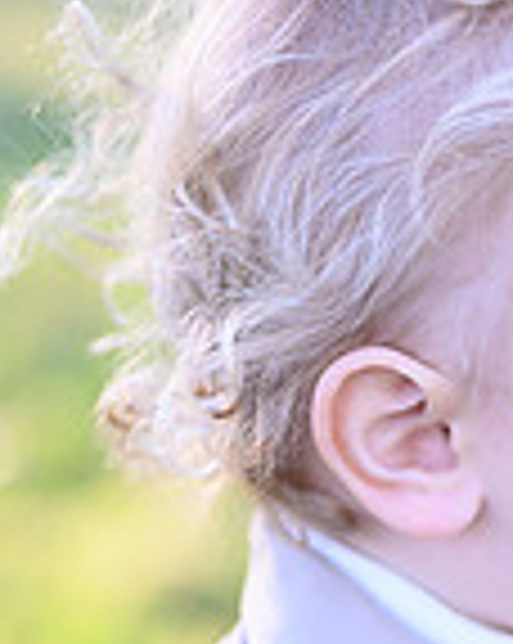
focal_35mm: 148
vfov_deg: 13.0
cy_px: 437
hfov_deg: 10.3
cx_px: 484
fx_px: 2815
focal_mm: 50
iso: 320
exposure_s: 1/800
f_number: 2
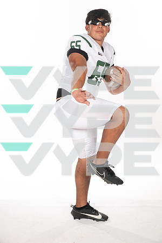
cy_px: 122
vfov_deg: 35.6
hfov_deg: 24.2
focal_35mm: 56
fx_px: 378
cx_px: 81
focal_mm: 56
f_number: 8
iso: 640
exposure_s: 1/400
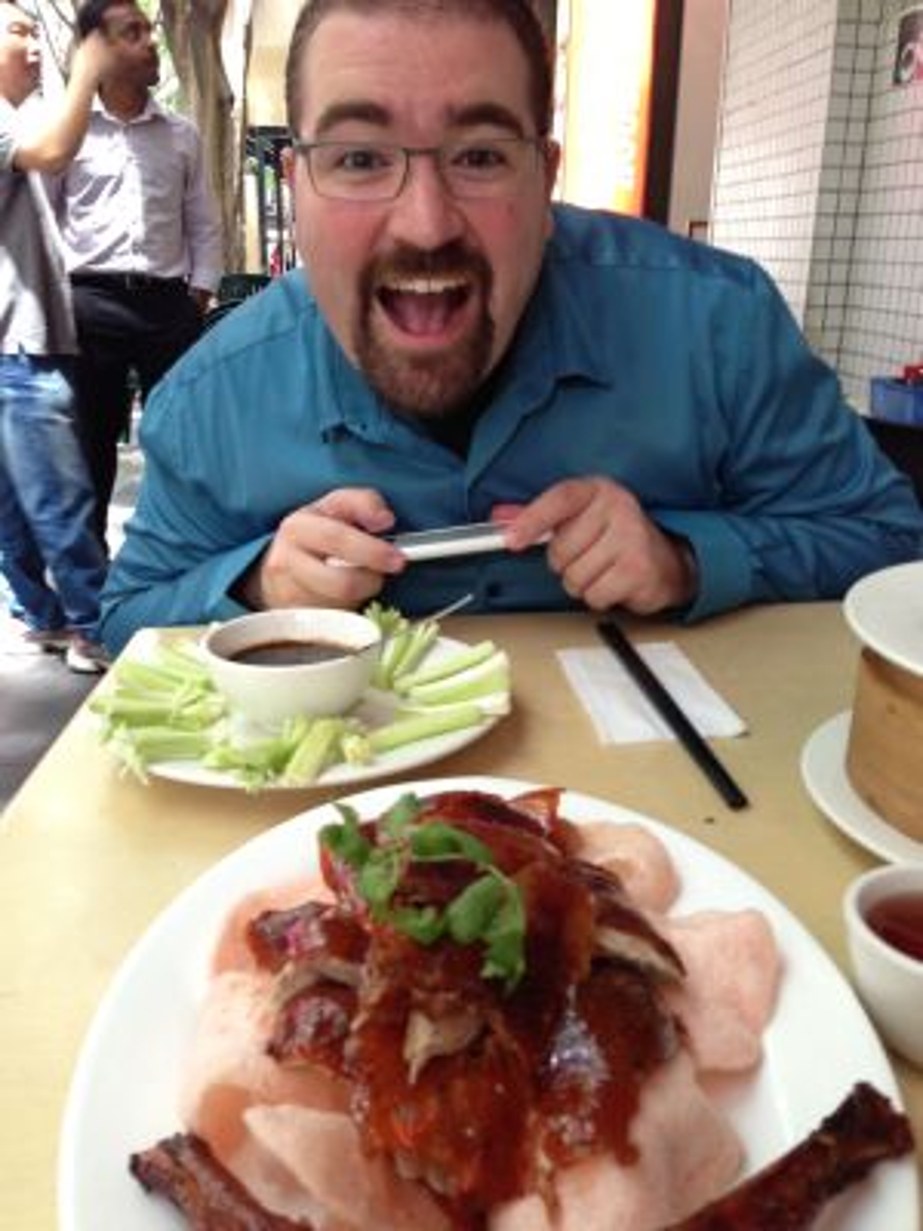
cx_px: 462
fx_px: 1173
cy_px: 616
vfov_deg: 55.4
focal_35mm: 33
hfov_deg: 42.9
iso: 80
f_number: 2.4
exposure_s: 1/20
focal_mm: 4.13
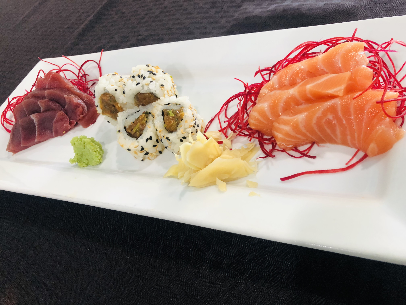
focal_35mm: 28
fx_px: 328
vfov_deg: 49.7
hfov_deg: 63.4
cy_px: 152
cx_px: 203
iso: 50
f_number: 1.8
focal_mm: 4
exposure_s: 1/15
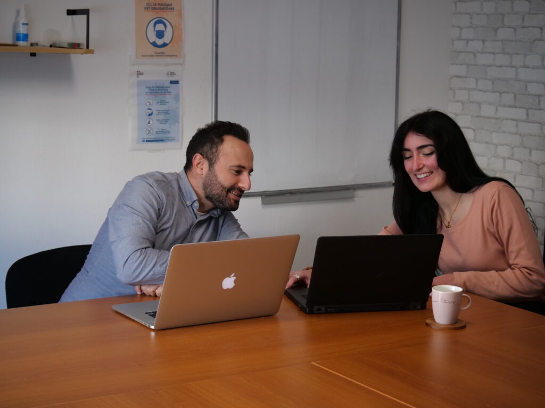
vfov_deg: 21.0
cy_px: 204
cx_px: 272
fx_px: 1102
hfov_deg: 27.8
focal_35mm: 70
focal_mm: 35
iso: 1000
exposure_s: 1/80
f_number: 4
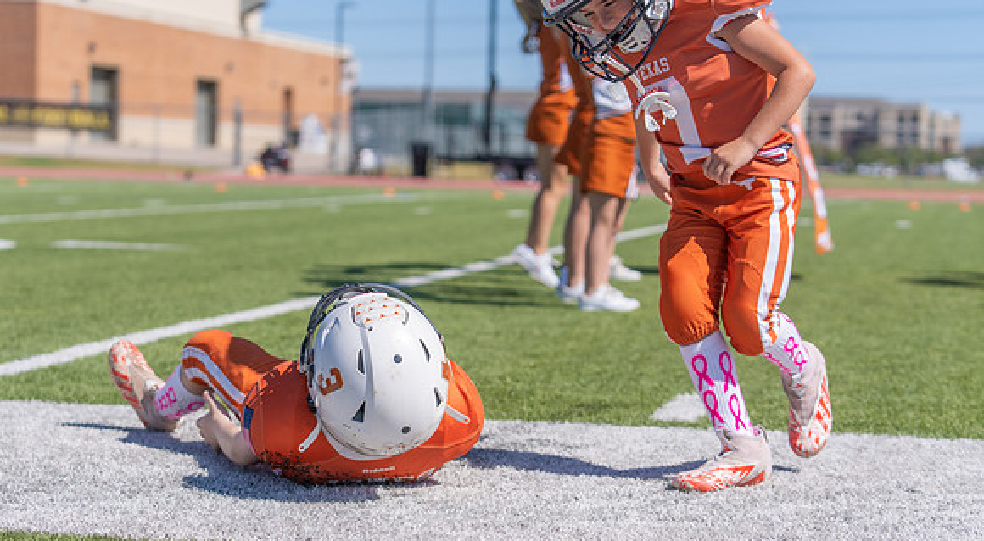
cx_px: 392
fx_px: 2346
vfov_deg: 13.1
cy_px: 394
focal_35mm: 90
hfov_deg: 23.6
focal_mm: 70
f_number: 3.5
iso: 125
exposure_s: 1/2500
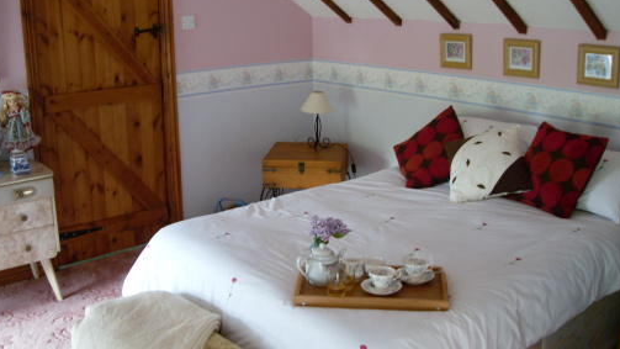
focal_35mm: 41
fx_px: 674
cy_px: 162
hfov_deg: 49.4
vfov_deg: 29.0
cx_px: 309
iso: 100
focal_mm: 6.3
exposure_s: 1/8
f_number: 2.8
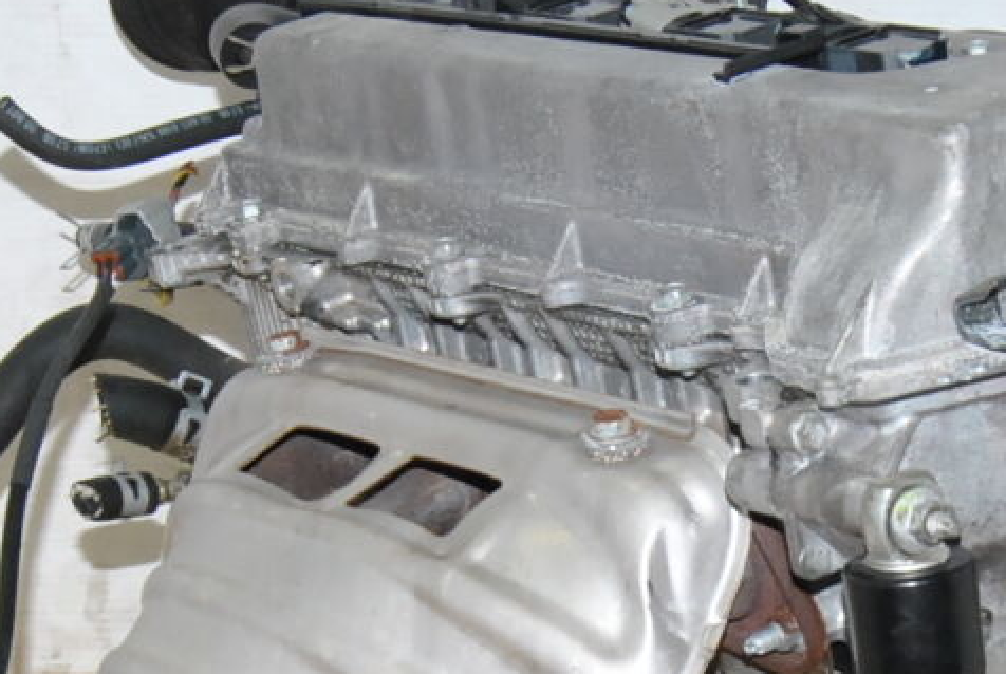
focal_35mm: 131
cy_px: 747
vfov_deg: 10.4
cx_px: 735
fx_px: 3666
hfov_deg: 15.6
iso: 800
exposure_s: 1/200
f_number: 13
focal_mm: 26
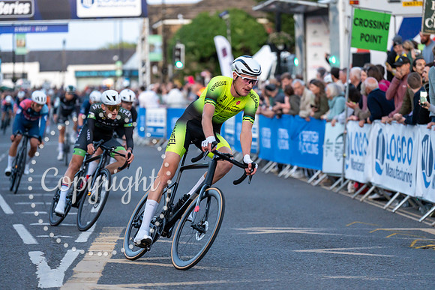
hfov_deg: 14.8
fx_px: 1680
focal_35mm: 139
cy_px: 145
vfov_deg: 9.9
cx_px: 218
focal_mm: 139
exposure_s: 1/800
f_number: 2.8
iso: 2500
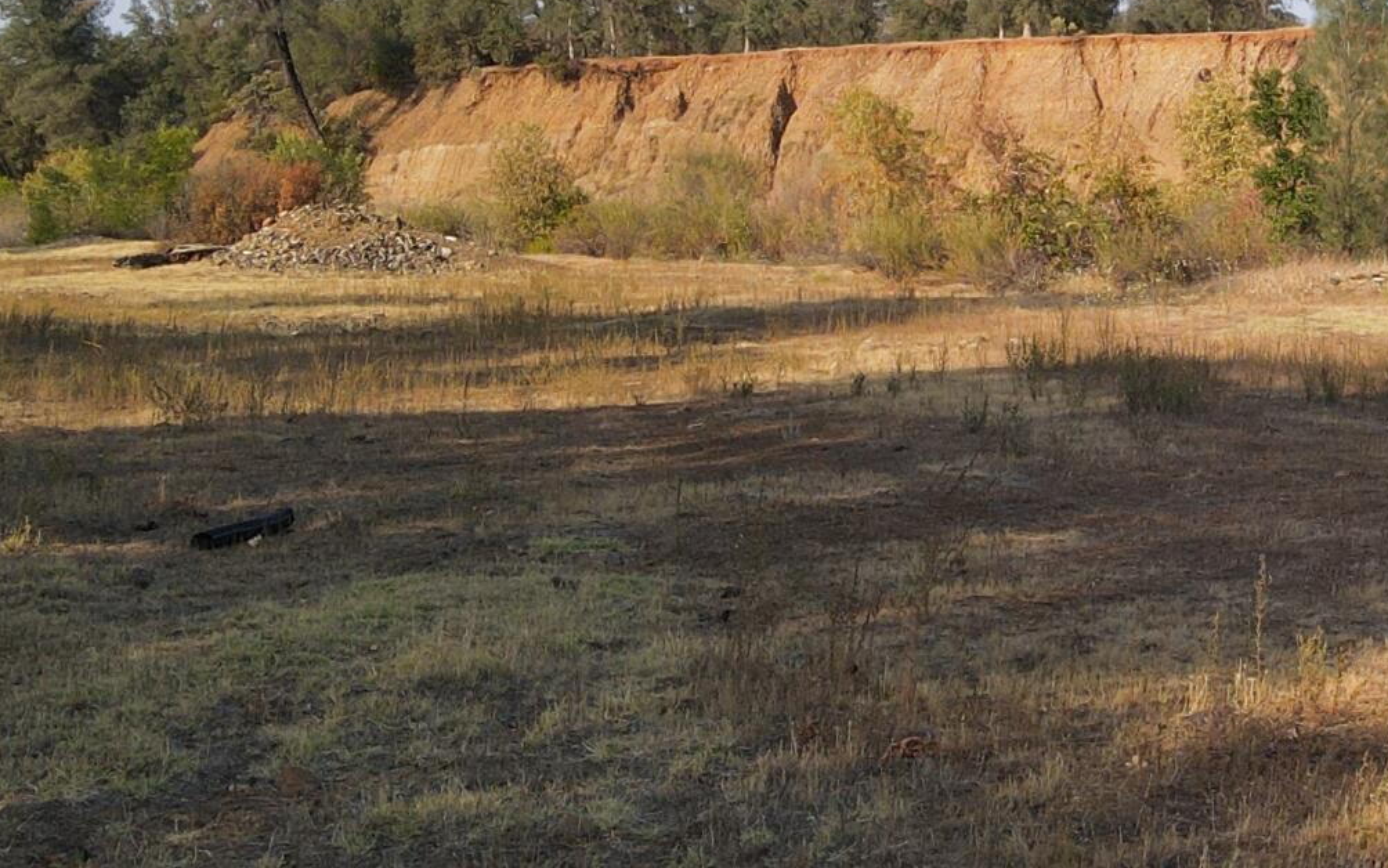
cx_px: 1399
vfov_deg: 17.1
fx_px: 2876
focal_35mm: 76
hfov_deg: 25.7
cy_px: 256
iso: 100
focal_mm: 4.5
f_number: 2.8
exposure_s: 1/500
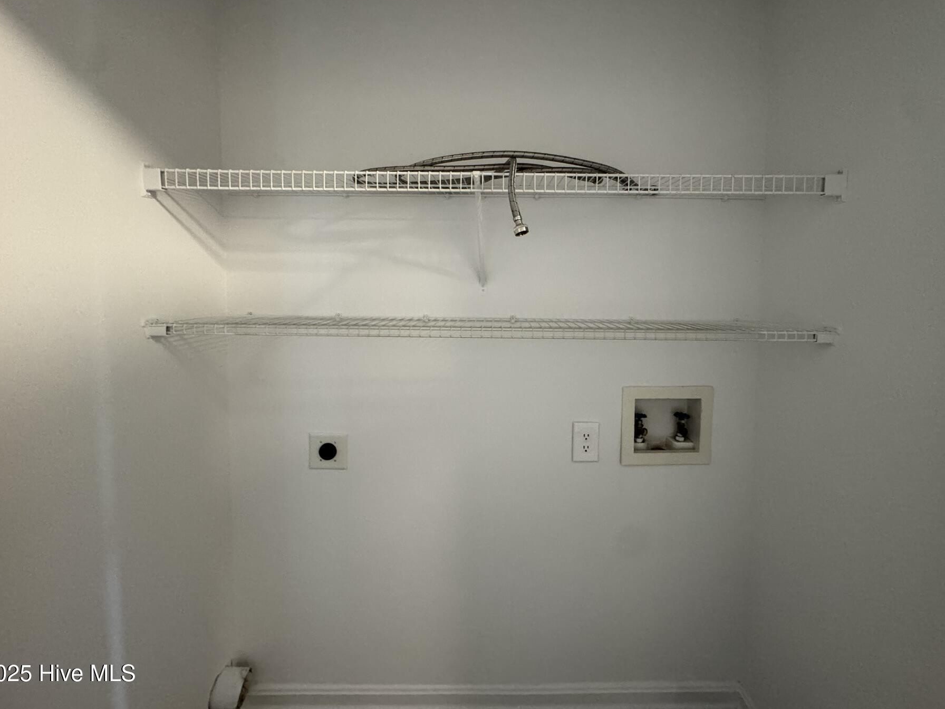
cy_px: 305
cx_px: 502
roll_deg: -0.6
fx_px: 437
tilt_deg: -3.8
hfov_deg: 94.4
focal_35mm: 16
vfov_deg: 77.7
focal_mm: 2.22
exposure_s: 1/60
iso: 800
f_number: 2.2
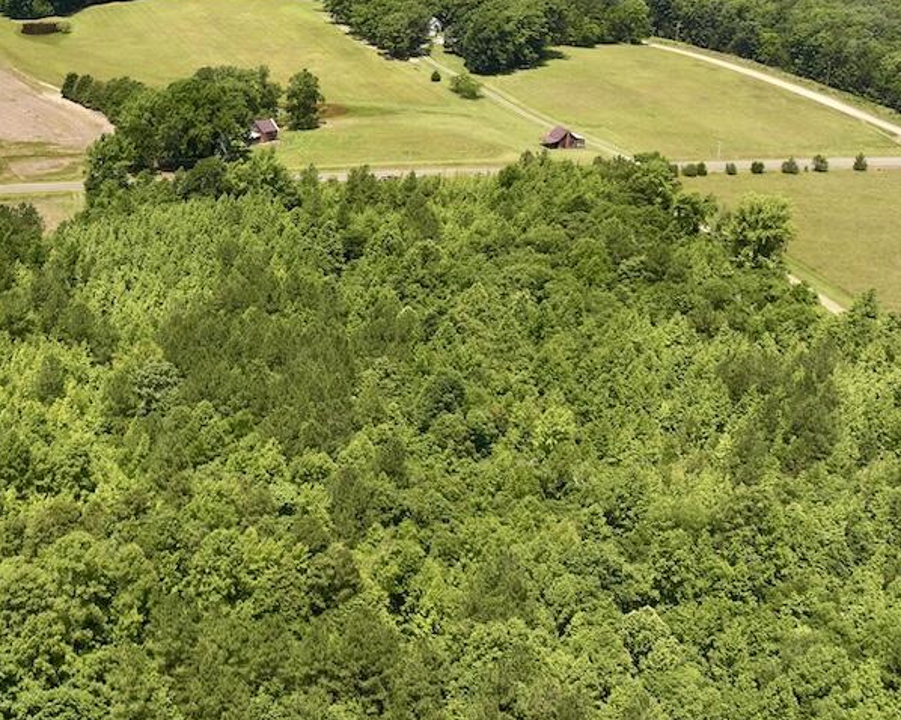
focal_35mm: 47
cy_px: 183
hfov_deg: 37.1
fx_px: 1253
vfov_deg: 31.5
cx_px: 93
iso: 100
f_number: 2.8
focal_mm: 12.29
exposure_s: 1/160
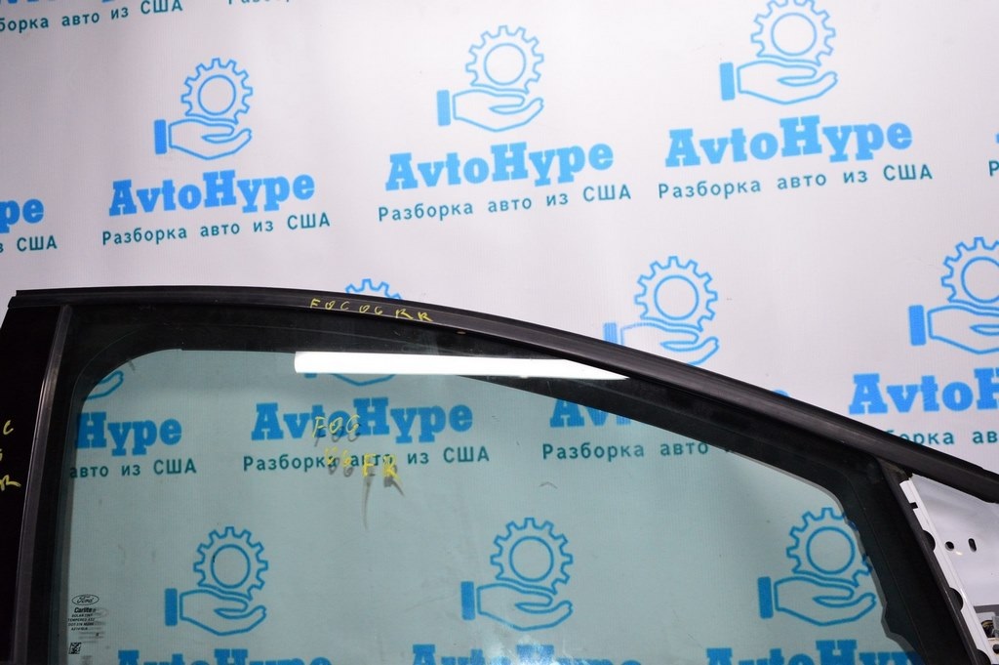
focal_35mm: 27
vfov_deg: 47.9
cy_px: 332
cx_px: 500
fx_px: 749
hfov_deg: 67.4
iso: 1600
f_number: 8
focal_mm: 18
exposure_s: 1/200
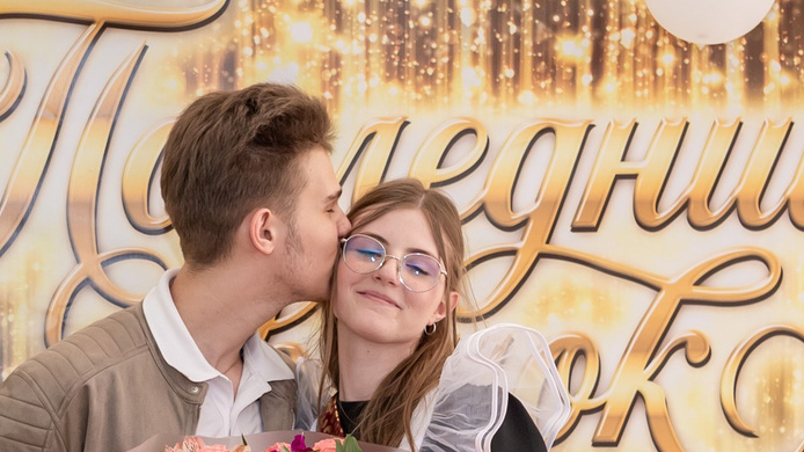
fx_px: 2899
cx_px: 192
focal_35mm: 136
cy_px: 587
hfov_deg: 15.7
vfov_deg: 8.8
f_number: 2.8
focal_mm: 35
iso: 400
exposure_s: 1/200
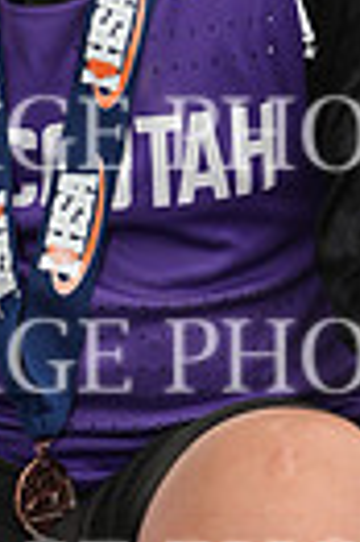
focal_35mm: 280
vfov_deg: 7.3
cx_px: 137
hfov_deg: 4.9
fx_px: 4211
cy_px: 21
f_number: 11
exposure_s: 1/160
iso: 100
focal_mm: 42
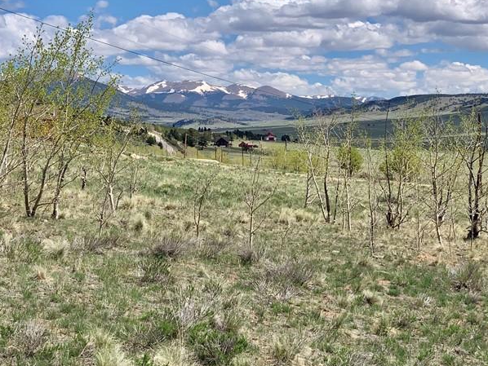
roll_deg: +2.3
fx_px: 1255
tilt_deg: +0.6
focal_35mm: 89
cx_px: 181
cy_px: 82
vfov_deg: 16.5
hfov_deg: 21.9
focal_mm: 6
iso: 16
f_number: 2.4
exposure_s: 1/1845
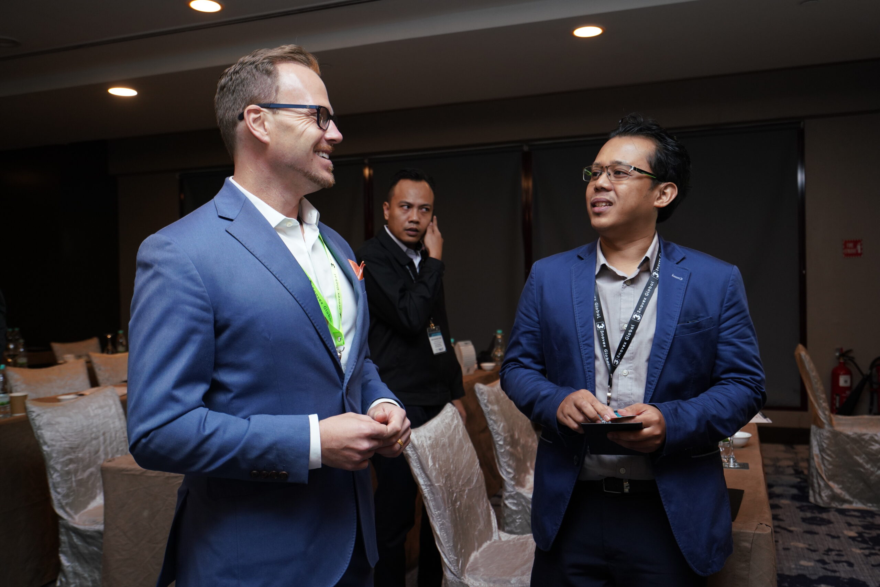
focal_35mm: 31
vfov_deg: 42.3
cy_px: 294
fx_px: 758
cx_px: 440
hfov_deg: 60.3
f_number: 4
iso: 1000
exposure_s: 1/200
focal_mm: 31
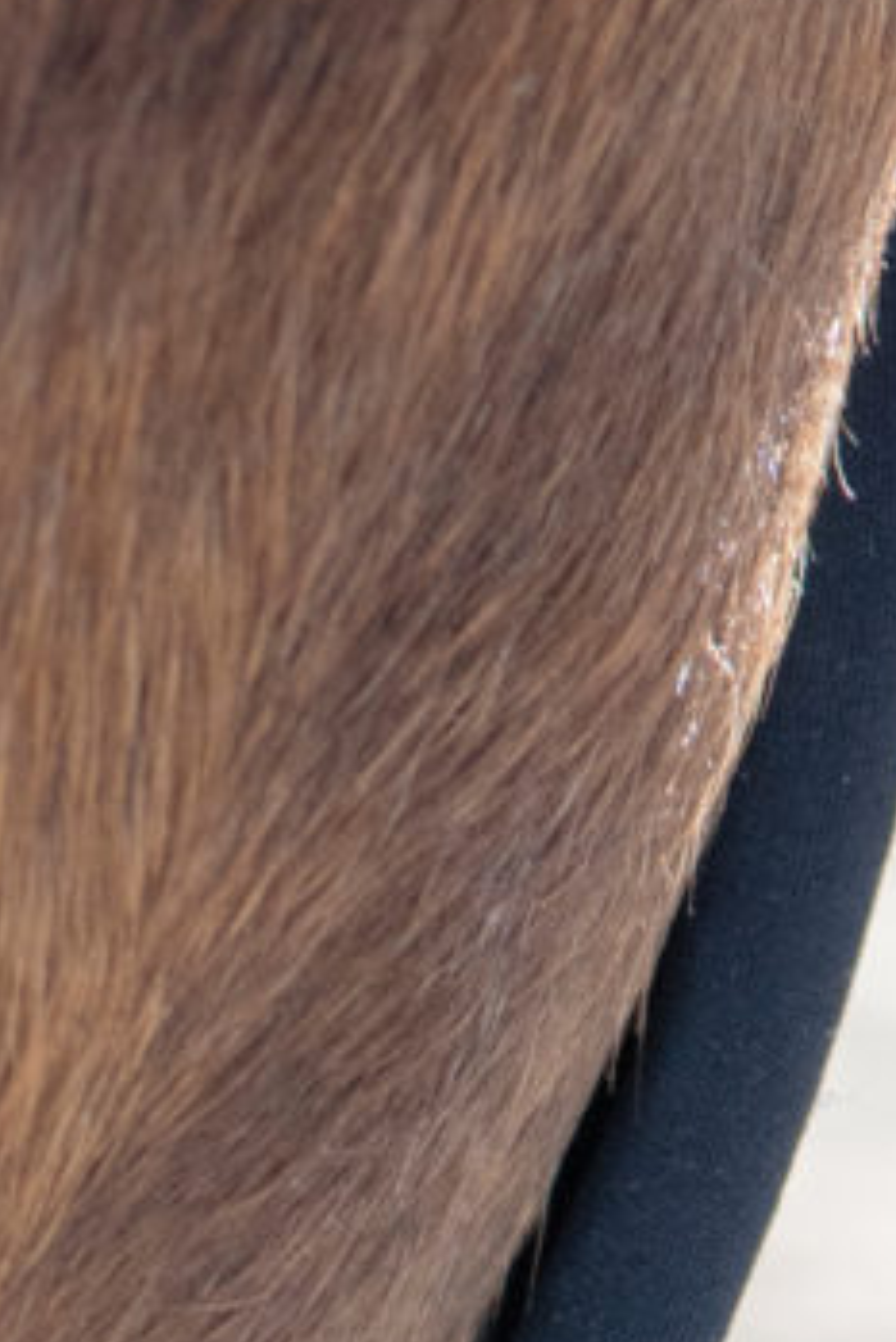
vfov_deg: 2.6
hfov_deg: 1.8
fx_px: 28716
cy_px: 3634
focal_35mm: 770
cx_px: -448
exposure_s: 1/800
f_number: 7.1
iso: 400
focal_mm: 105
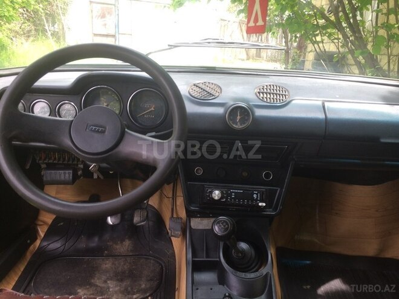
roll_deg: -5.3
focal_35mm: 29
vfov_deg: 48.2
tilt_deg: -18.4
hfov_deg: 61.7
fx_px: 334
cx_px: 200
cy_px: 150
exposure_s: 1/100
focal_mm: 4.15
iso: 32
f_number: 2.2
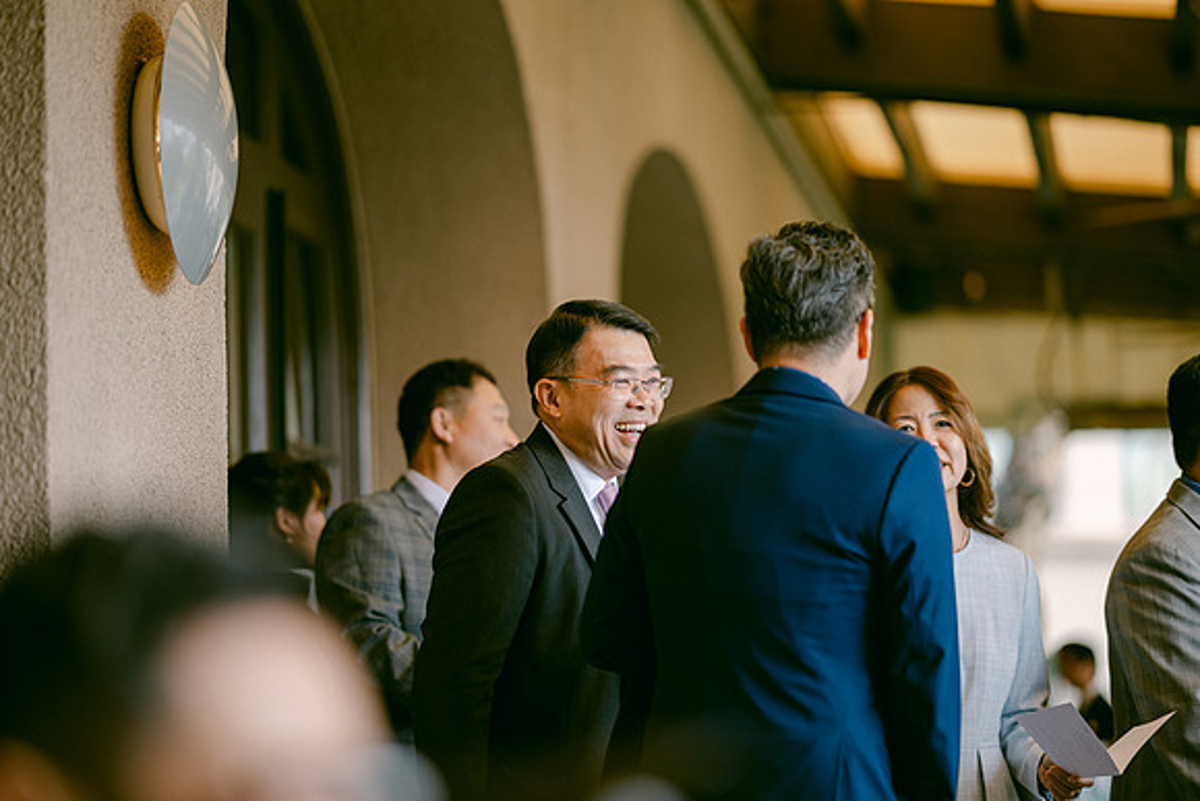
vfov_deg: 12.7
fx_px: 3605
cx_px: 600
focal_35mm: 108
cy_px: 400
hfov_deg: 18.9
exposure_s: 1/500
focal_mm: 105
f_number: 1.4
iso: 200
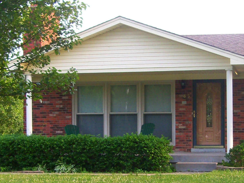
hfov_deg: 20.8
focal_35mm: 94
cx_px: 158
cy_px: 164
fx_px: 663
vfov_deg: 15.5
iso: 100
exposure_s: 1/60
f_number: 3.7
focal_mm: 7.5
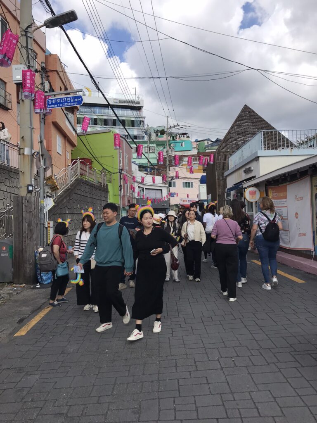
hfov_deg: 49.7
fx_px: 342
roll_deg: -1.2
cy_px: 212
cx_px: 158
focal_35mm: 28
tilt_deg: +3.5
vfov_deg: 63.4
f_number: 1.8
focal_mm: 3.99
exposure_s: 1/1709
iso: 20
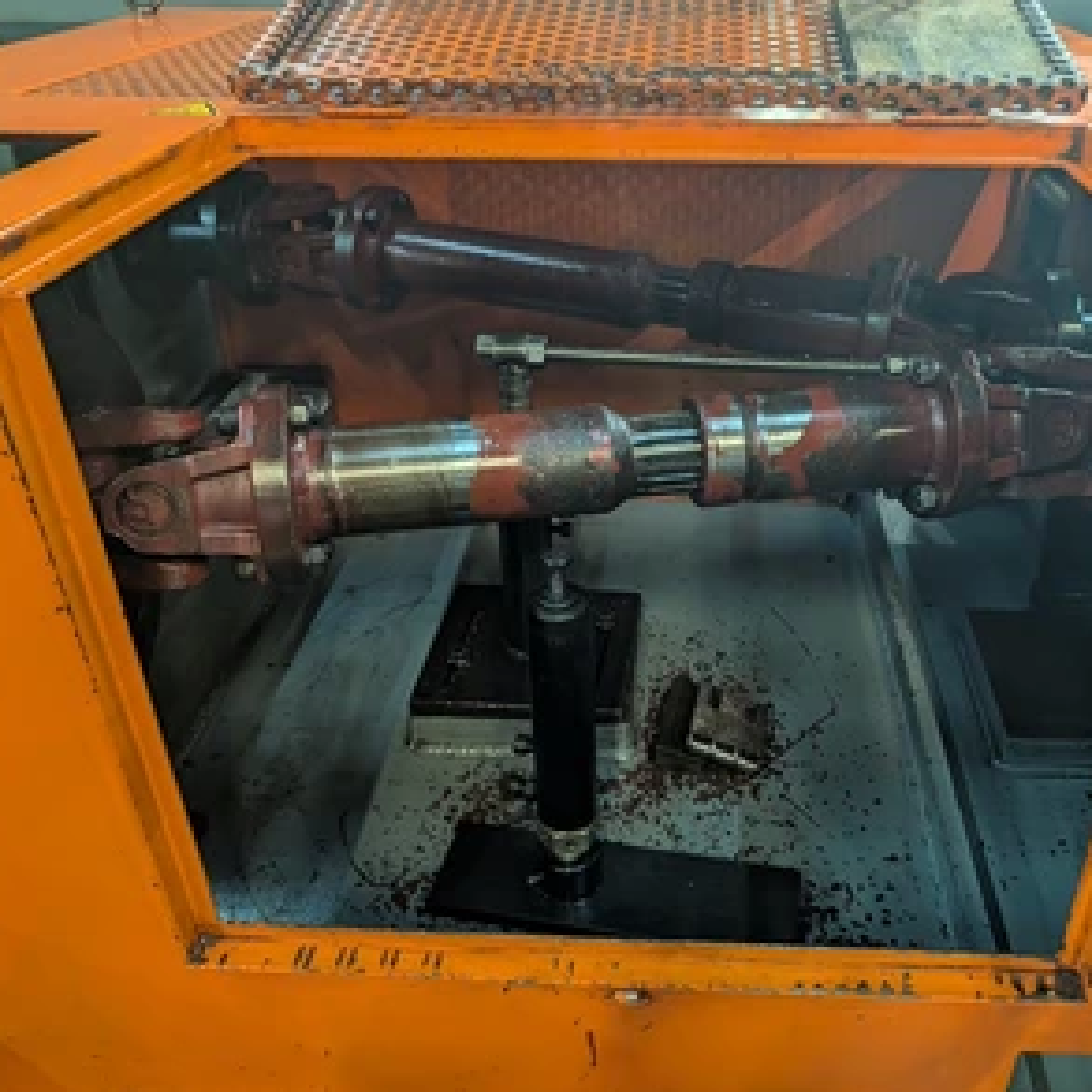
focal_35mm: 29
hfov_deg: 55.2
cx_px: 663
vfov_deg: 55.6
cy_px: 542
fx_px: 1035
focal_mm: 6.9
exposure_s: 1/66.4
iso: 302
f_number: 1.68
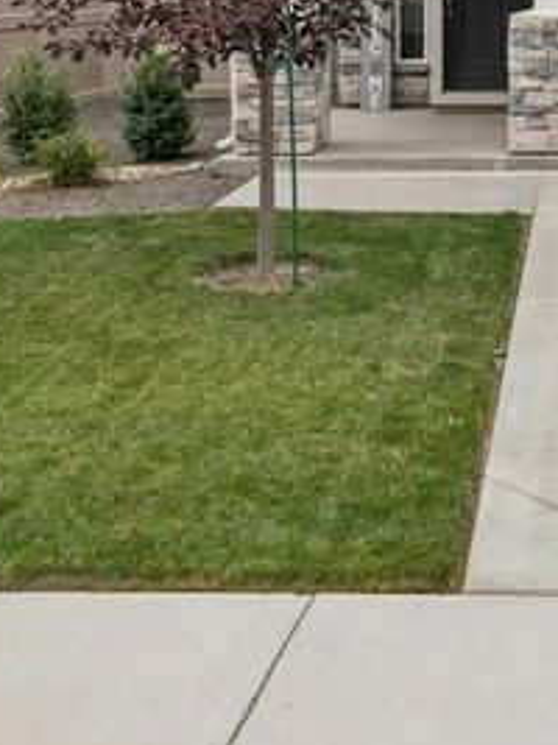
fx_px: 1506
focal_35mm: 70
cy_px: 21
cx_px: 628
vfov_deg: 26.5
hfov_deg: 20.0
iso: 400
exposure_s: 1/160
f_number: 13
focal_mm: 19
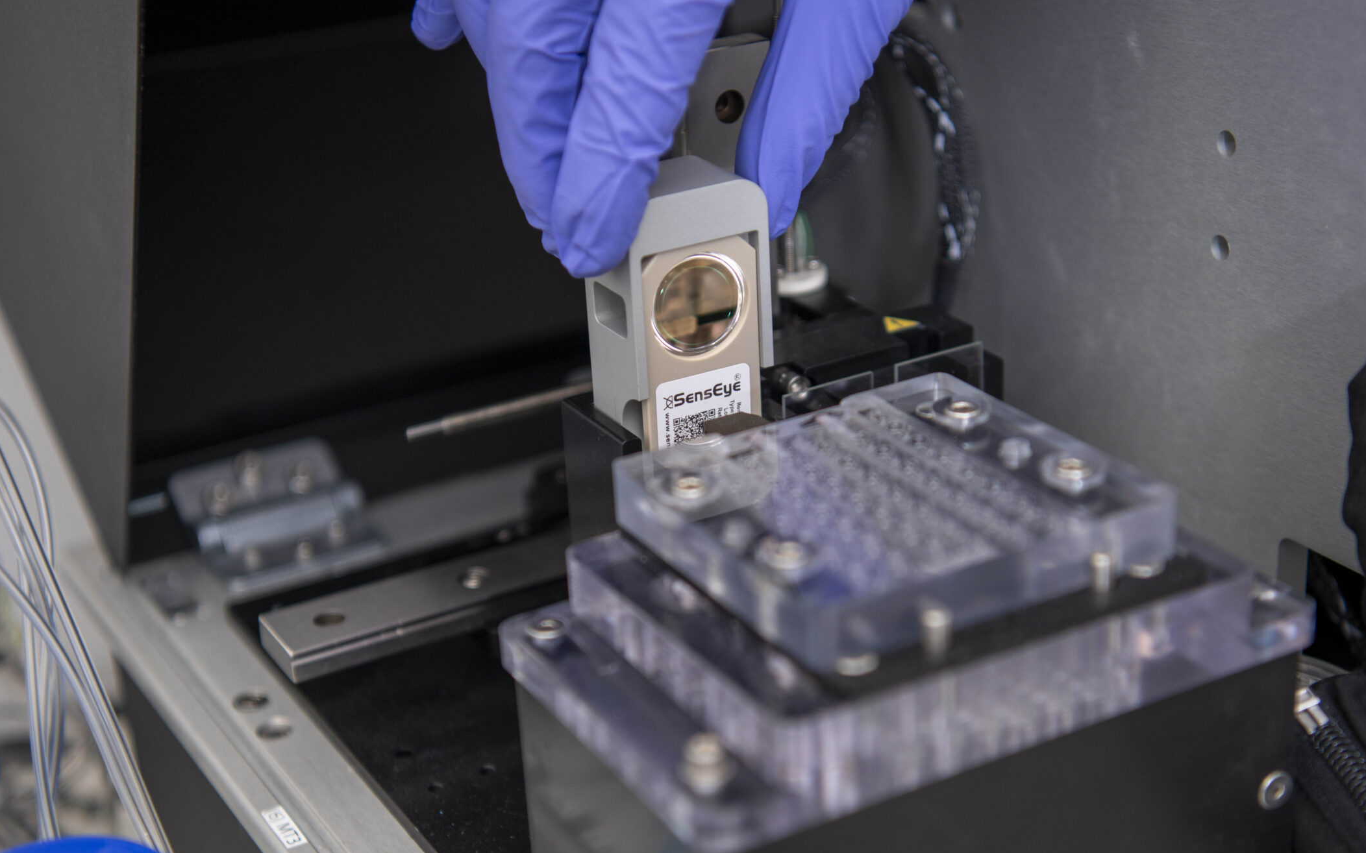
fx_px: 2308
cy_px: 454
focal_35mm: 62
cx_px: 673
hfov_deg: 33.0
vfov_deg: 21.0
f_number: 3.2
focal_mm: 50
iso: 100
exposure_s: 1/250
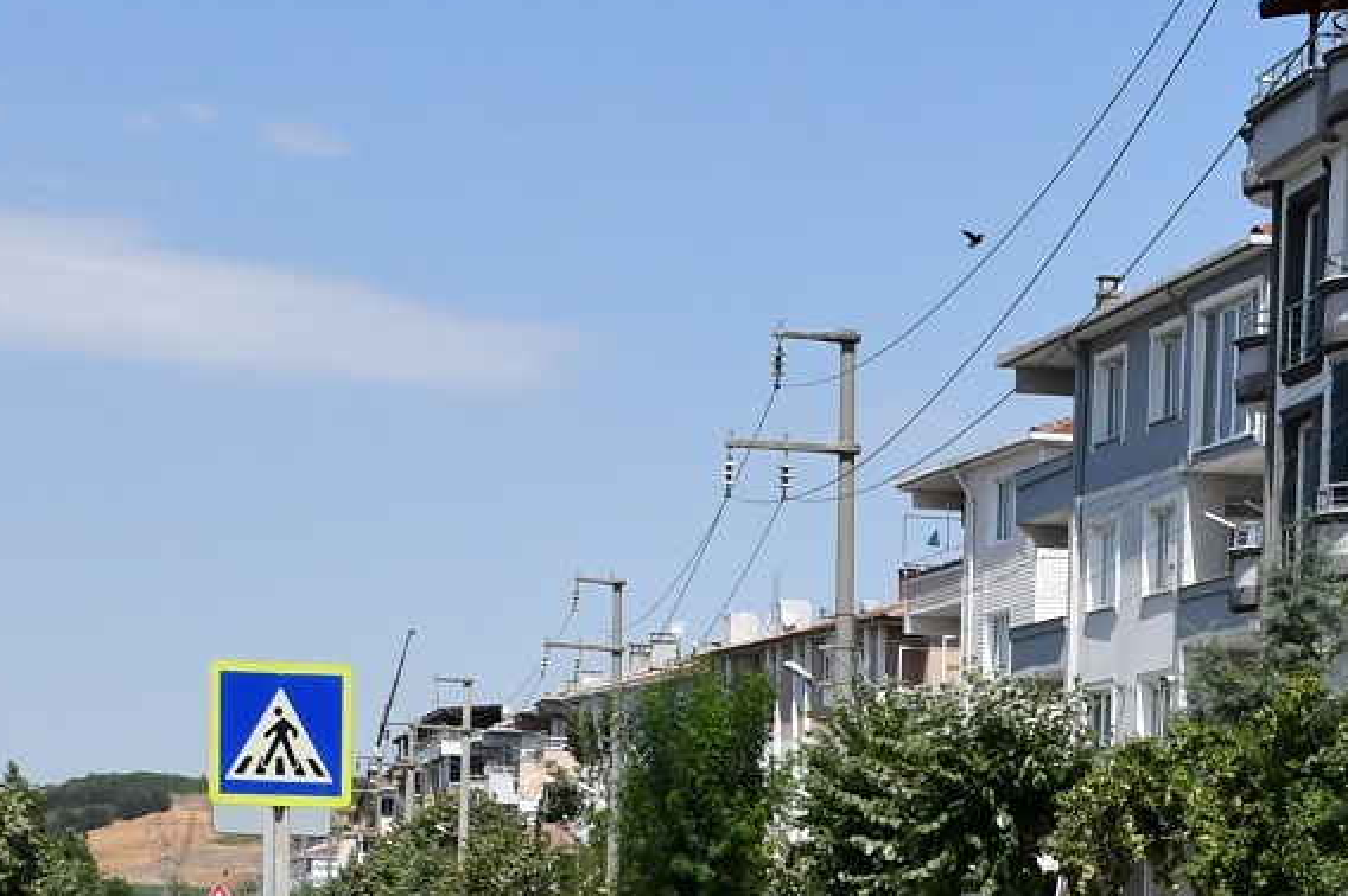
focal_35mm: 115
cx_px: 1073
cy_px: 1280
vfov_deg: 11.5
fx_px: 4303
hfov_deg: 17.7
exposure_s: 1/800
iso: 640
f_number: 14
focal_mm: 23
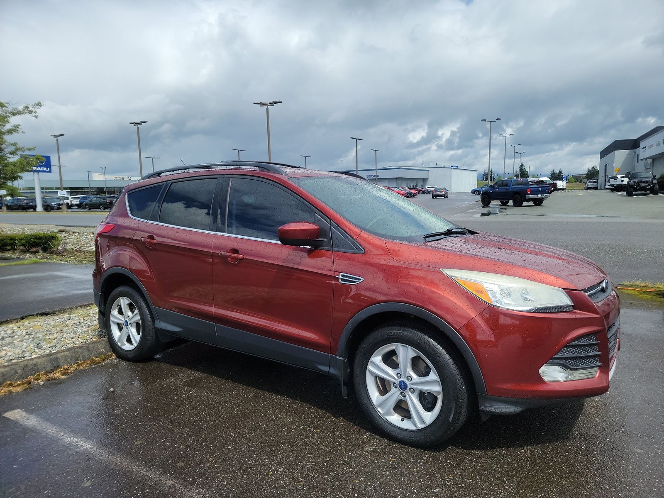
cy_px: 249
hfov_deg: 71.6
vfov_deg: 56.8
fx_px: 460
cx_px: 332
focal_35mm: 24
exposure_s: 1/1093
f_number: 1.8
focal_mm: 6.7
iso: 50
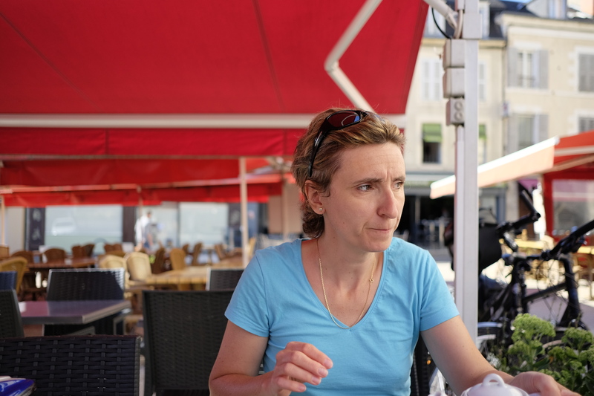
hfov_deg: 54.4
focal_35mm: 35
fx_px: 577
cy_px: 198
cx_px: 297
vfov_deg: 37.8
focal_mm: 23
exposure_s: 1/1600
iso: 400
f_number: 2
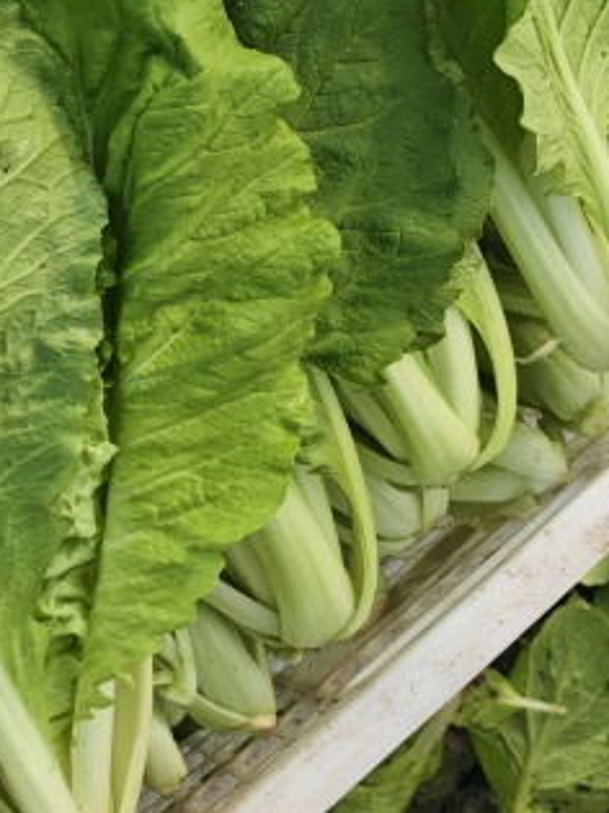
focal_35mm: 78
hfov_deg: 18.2
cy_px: -37
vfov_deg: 23.7
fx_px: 1831
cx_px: -54
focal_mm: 6.68
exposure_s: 1/306
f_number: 1.44
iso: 50
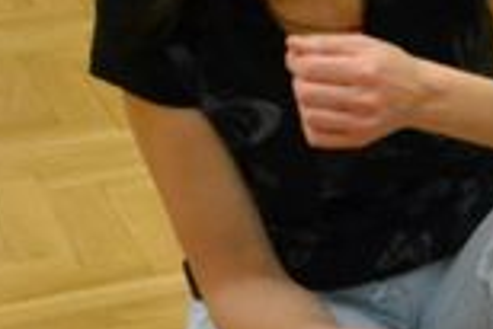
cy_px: -390
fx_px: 2988
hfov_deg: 8.8
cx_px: 1053
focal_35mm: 218
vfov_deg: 6.1
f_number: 4
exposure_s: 1/80
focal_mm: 28
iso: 3200
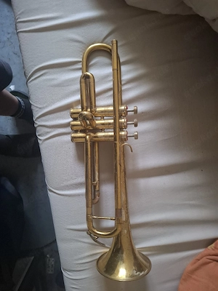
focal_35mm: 23
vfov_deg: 73.9
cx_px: 109
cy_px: 146
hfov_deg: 58.9
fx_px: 193
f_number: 1.8
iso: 640
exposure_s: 1/24
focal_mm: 5.54
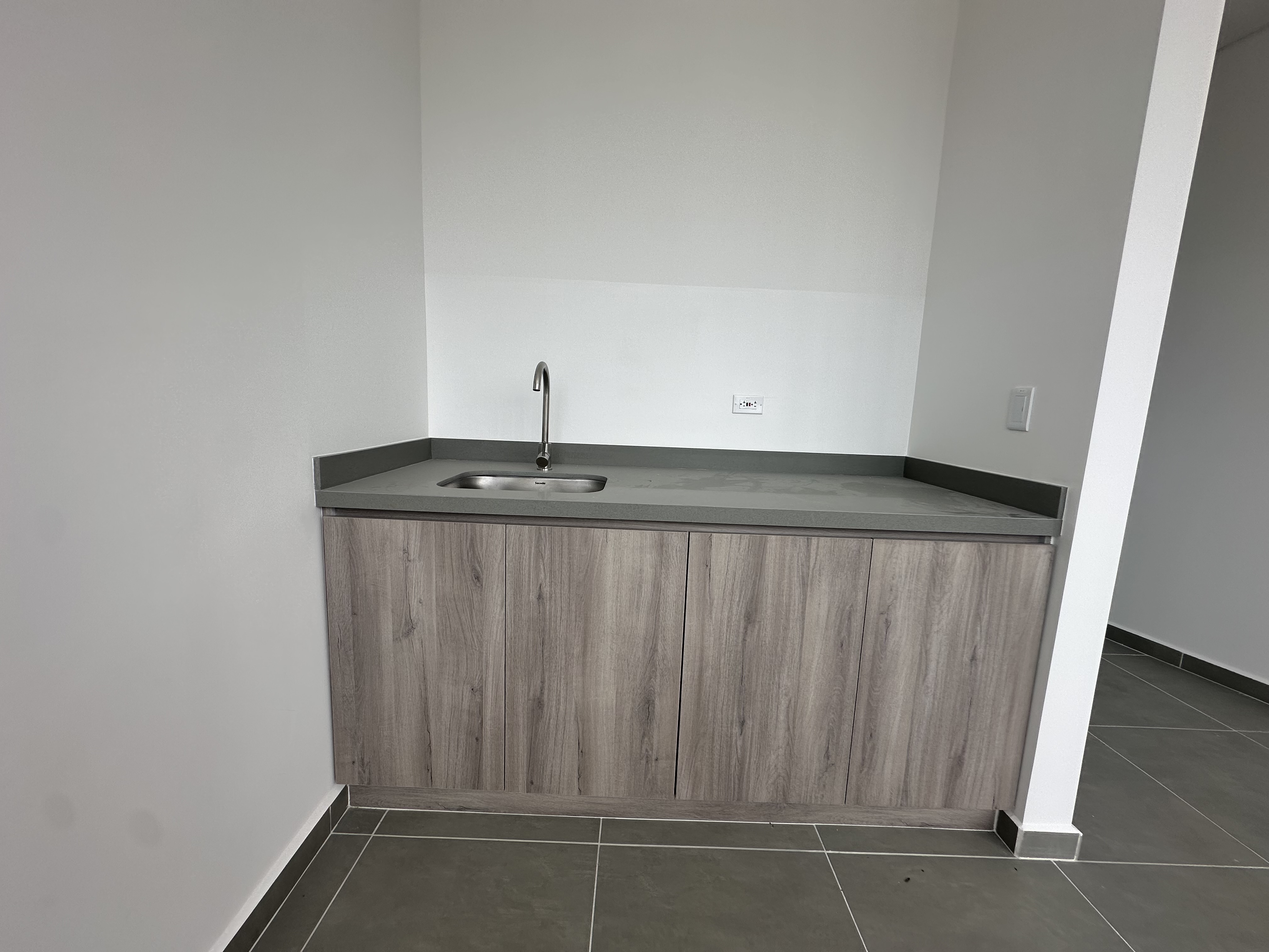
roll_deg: -2.4
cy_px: 476
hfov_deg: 102.1
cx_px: 634
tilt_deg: -5.5
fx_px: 513
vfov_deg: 85.7
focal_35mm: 14
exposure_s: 1/234
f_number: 2.2
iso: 40
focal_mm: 2.22
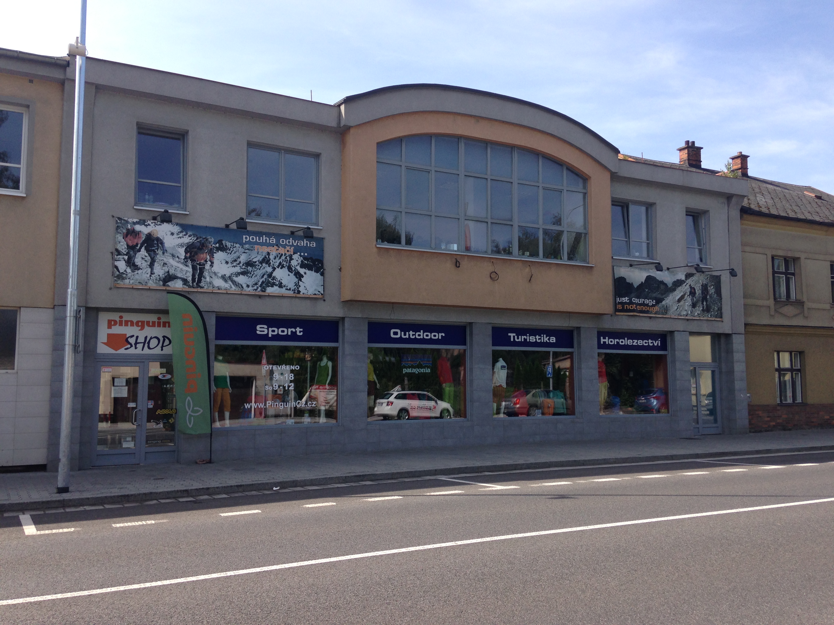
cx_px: 417
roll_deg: +2.2
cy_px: 312
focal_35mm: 33
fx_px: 795
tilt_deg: +4.9
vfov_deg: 42.9
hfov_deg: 55.4
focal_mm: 4.12
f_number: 2.4
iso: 50
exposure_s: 1/775
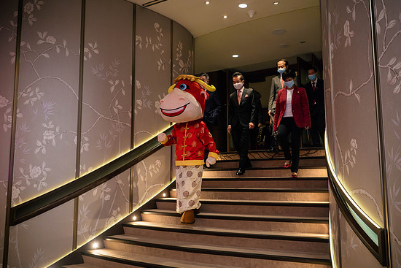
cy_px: 134
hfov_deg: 55.8
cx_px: 207
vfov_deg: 38.9
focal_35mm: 34
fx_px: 379
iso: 800
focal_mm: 15
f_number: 2.8
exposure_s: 1/160
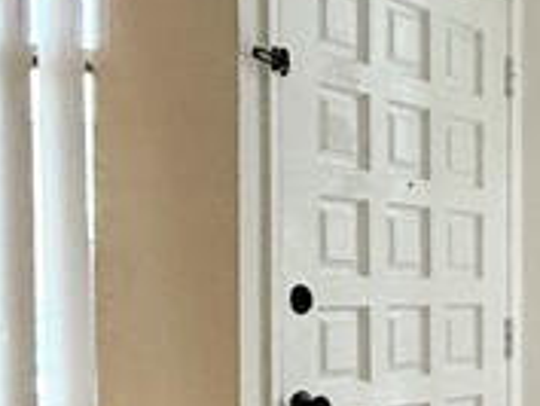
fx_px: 1264
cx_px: 1065
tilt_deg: -0.5
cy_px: 345
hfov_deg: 17.6
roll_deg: -0.2
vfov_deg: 18.0
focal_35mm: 81
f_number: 2.2
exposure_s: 1/120
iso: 400
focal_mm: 2.22
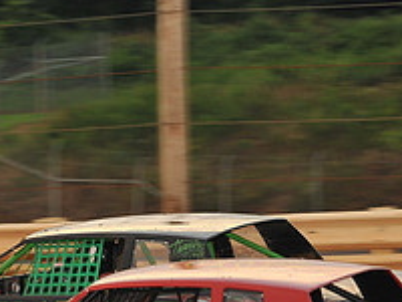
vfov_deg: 4.3
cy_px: 292
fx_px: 4041
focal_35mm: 348
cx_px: 98
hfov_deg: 5.7
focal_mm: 125
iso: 800
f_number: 8
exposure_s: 1/320
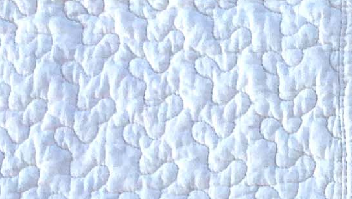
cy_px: 293
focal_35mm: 216
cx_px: 974
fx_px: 2017
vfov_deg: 5.6
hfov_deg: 8.6
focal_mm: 4.12
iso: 50
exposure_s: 1/135
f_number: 2.4
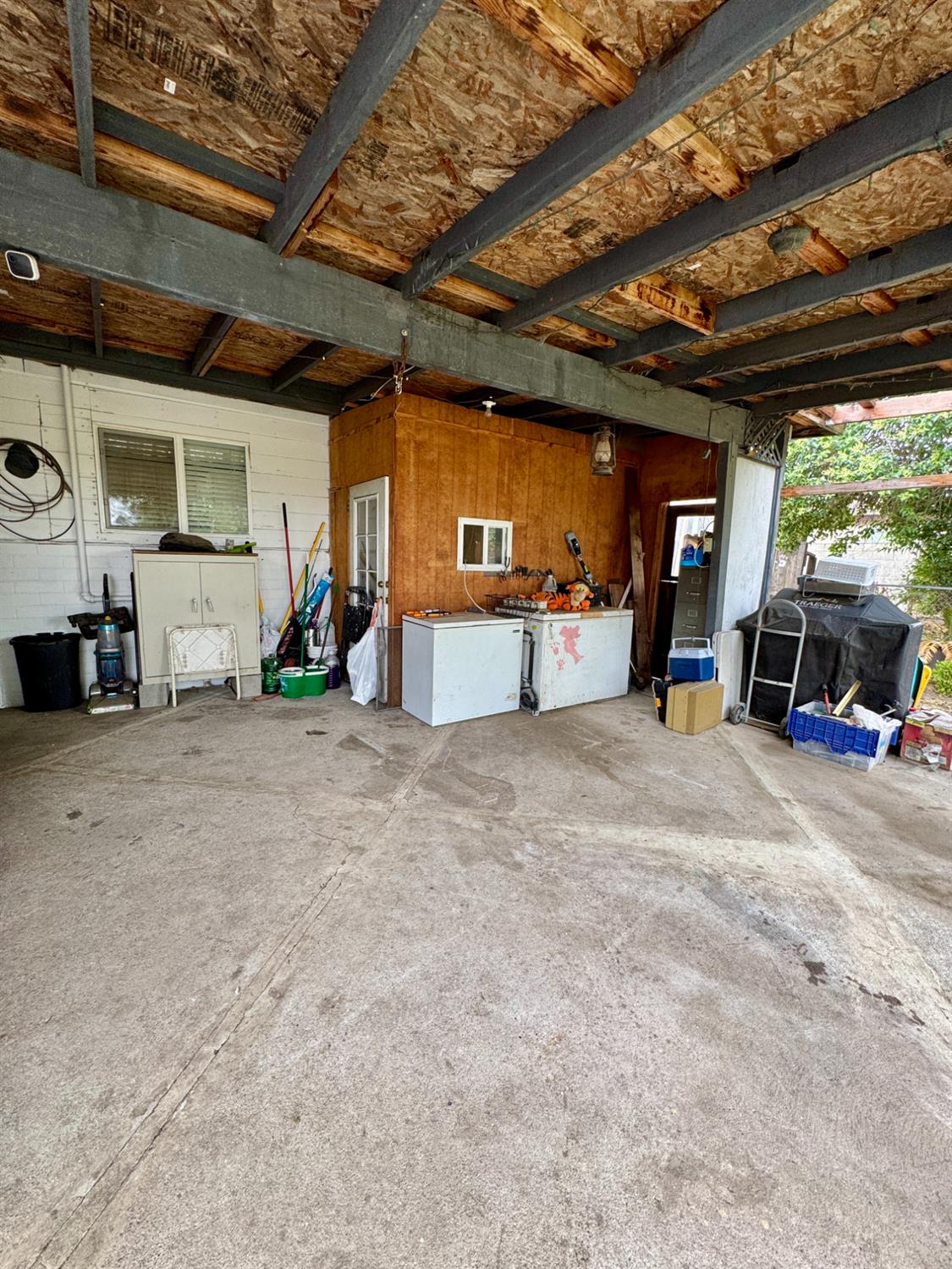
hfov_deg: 85.7
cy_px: 634
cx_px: 476
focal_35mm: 14
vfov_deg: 102.1
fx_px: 513
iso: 100
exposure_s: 1/99
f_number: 2.2
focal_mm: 2.22
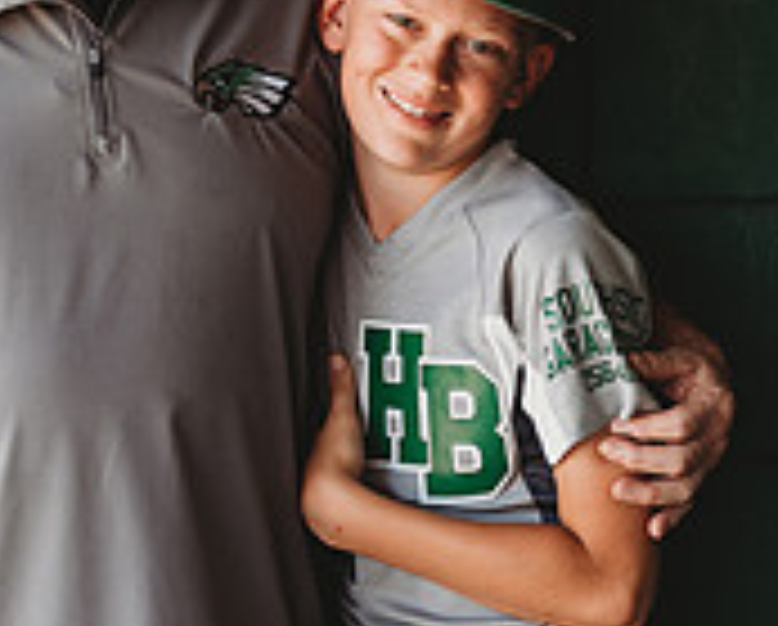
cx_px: 153
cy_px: 230
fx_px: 4774
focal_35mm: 207
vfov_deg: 7.5
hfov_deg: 9.3
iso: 200
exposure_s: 1/250
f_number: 2.8
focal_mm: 85
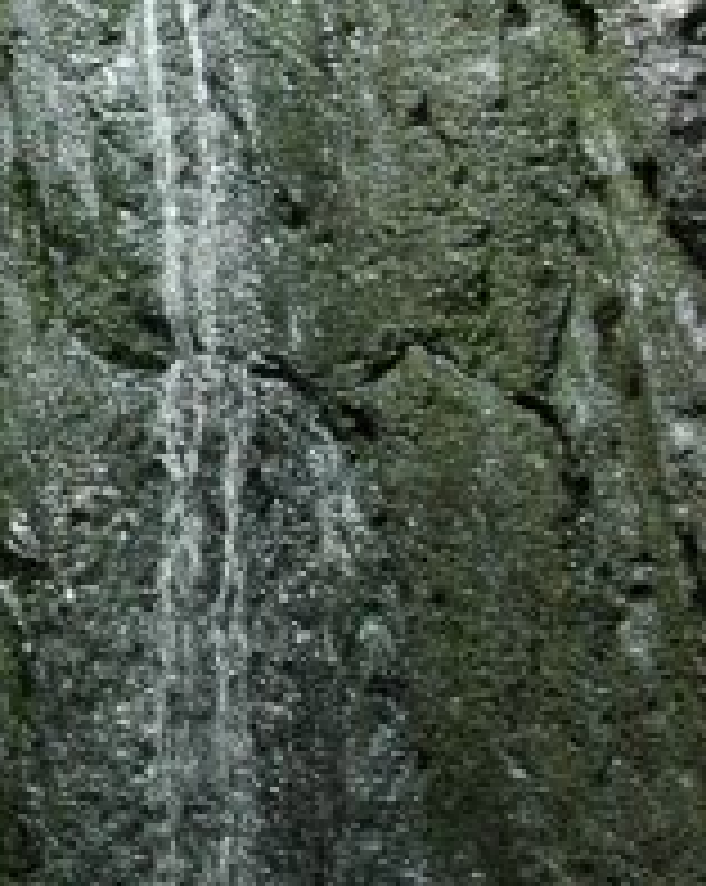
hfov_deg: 14.2
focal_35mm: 103
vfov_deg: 18.7
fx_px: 2696
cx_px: -247
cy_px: 391
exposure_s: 1/30
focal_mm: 18
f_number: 3.5
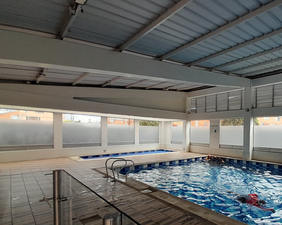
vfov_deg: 67.0
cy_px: 142
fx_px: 167
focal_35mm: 20
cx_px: 216
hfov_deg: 73.8
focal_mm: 1.13
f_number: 2.2
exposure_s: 1/177
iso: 40
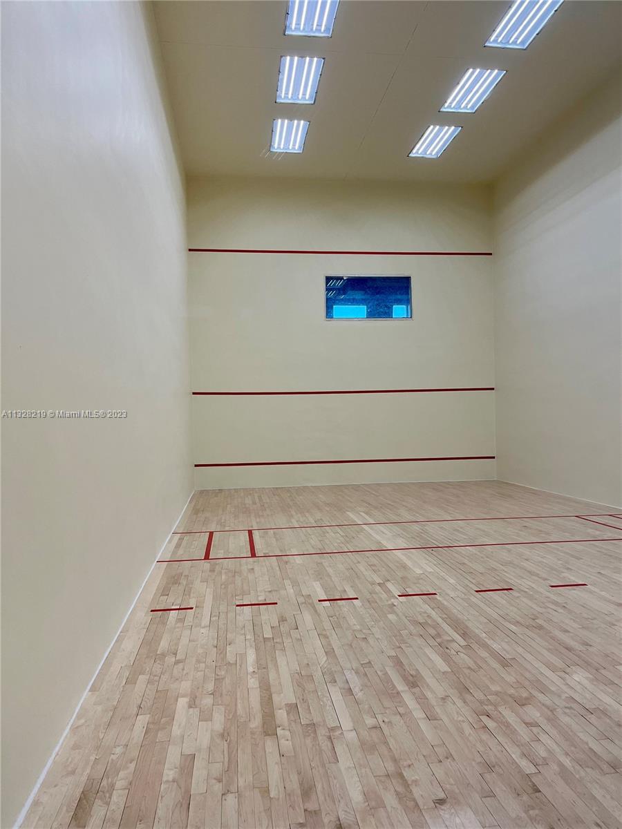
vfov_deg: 67.3
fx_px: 623
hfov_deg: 53.1
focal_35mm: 26
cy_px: 414
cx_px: 311
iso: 80
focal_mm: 5.1
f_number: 1.6
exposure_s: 1/120
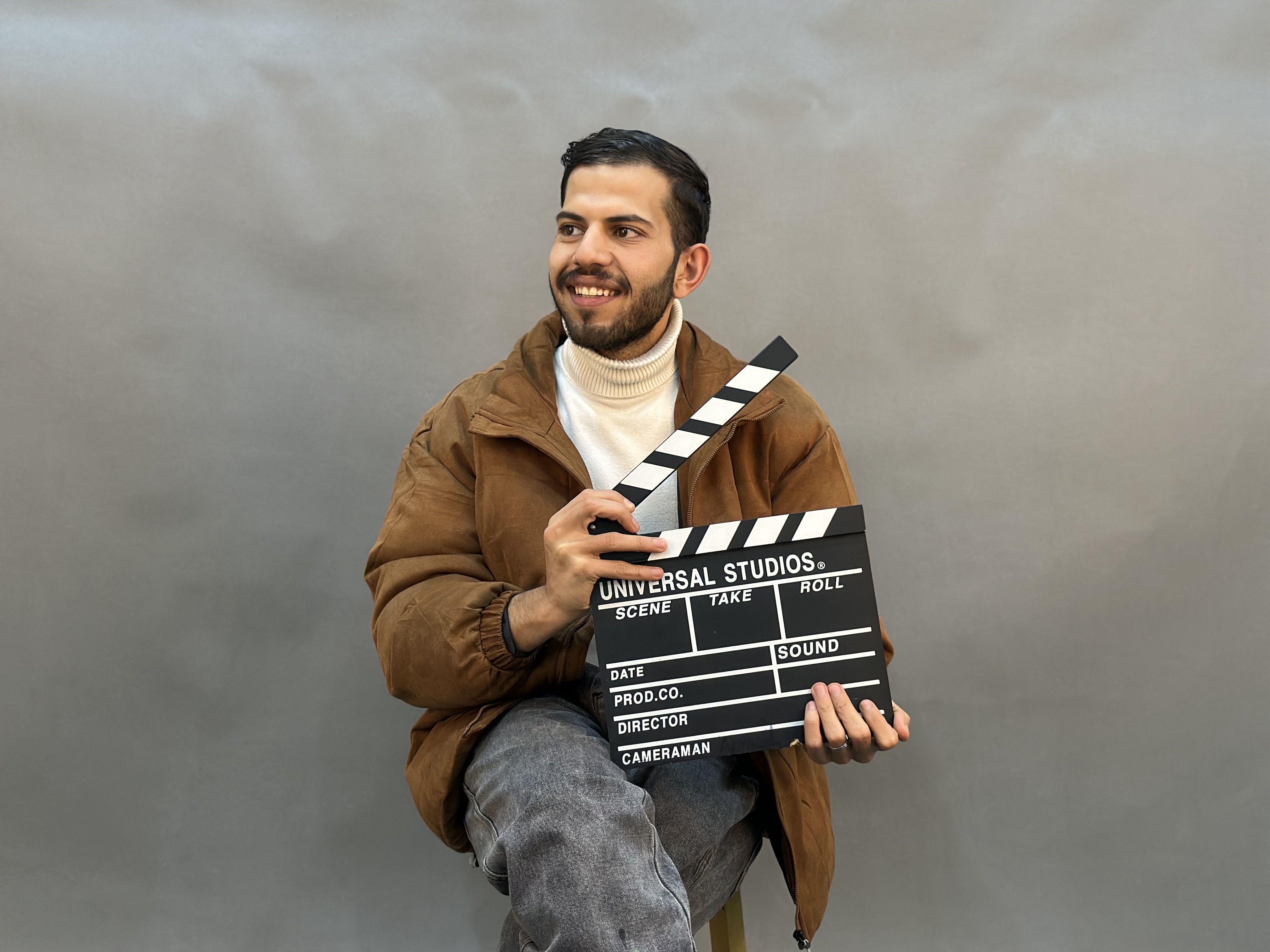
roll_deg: -1.8
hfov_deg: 39.7
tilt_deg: -5.6
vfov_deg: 30.3
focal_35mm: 48
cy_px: 476
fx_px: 1761
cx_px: 635
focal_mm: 6.86
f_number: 1.78
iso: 320
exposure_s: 1/60
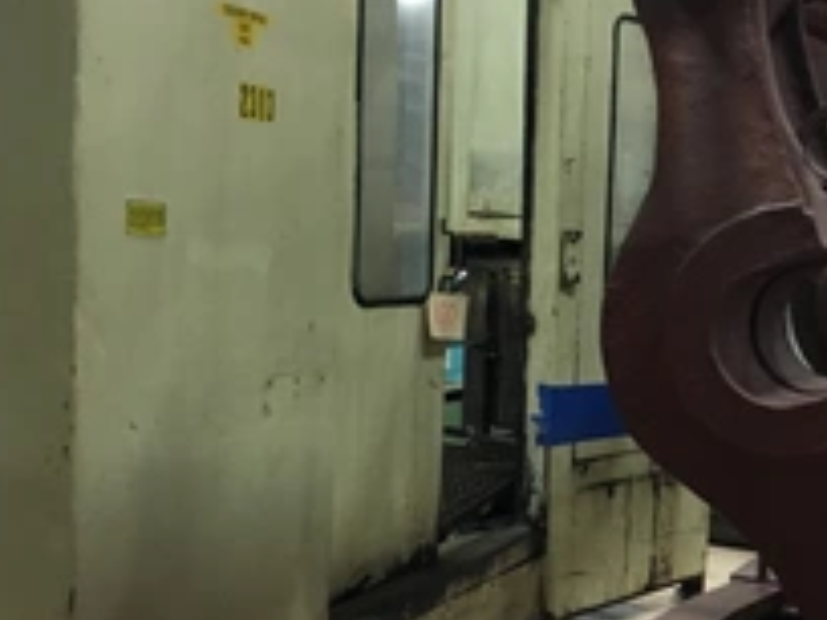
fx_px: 1362
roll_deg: -4.2
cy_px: 405
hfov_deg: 32.3
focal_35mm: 57
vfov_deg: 25.5
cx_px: 722
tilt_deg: -5.2
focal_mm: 4.15
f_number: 2.2
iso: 200
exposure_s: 1/30
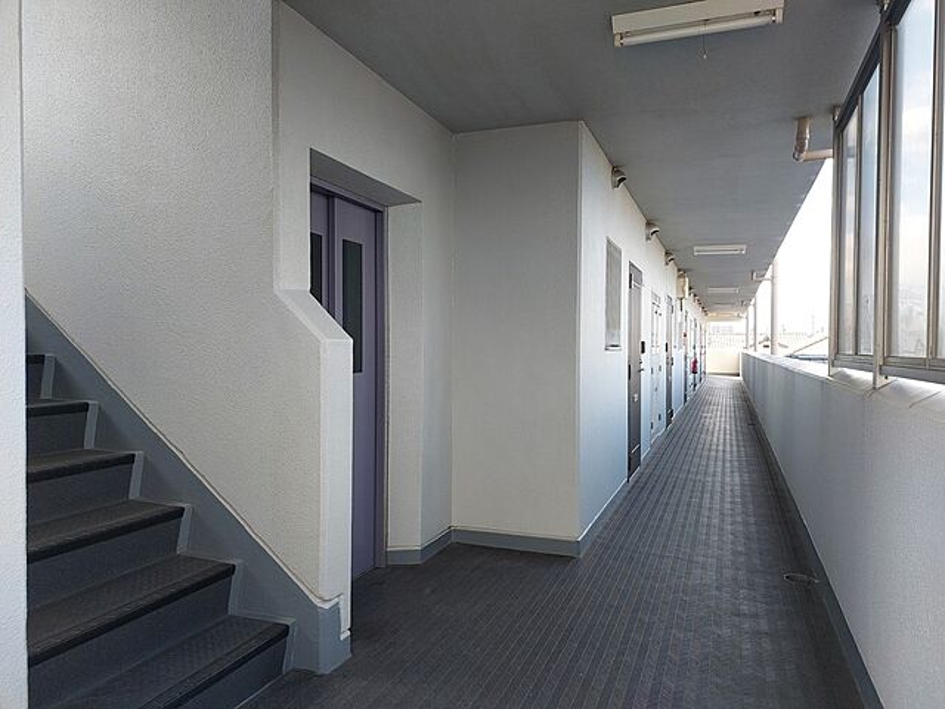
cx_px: 472
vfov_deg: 56.8
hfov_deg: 71.6
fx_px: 655
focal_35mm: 24
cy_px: 354
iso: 25
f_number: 1.8
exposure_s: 1/120
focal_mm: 5.23
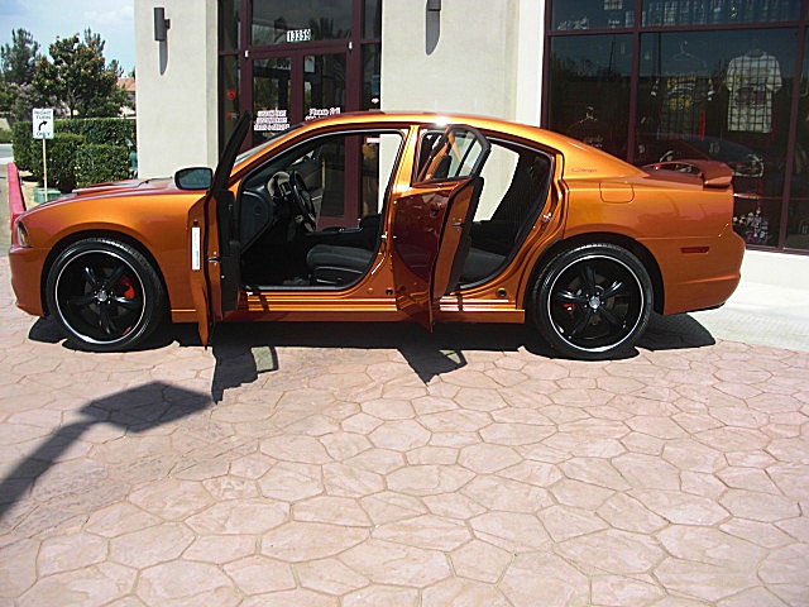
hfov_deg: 51.4
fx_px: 841
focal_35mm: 36
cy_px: 304
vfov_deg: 39.7
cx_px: 404
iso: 50
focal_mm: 6.3
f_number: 7.9
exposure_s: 1/125
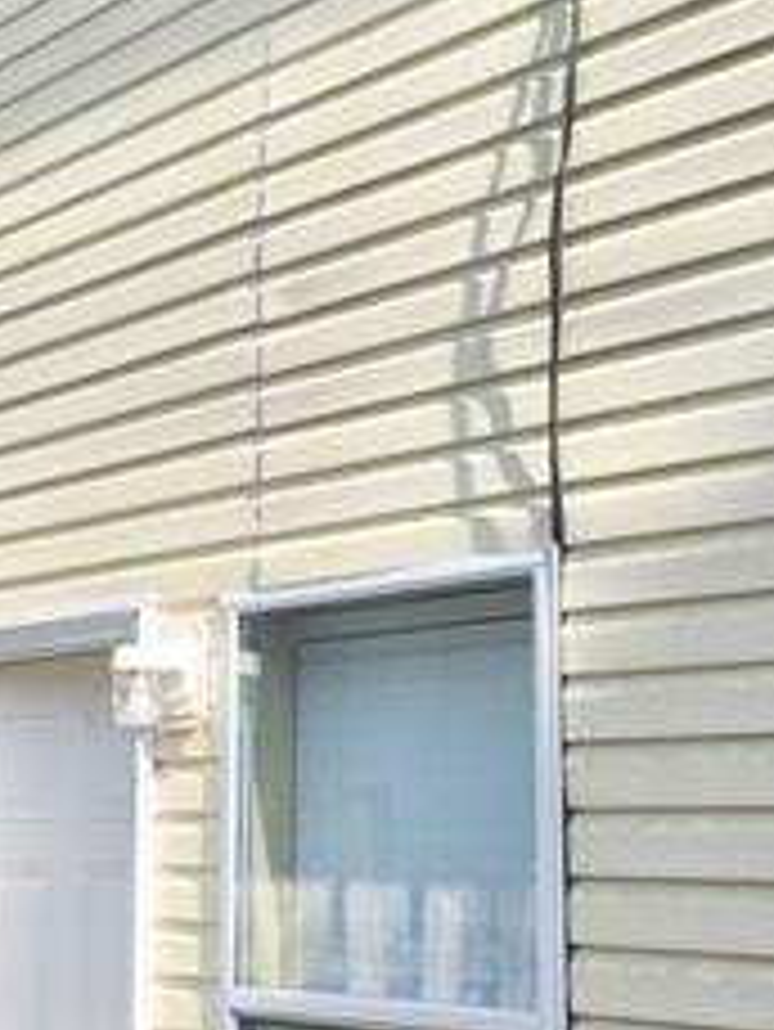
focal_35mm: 81
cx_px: 126
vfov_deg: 24.1
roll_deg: -2.3
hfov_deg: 18.0
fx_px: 2413
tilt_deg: +11.6
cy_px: 459
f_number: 2.2
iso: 25
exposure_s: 1/950
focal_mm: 4.15
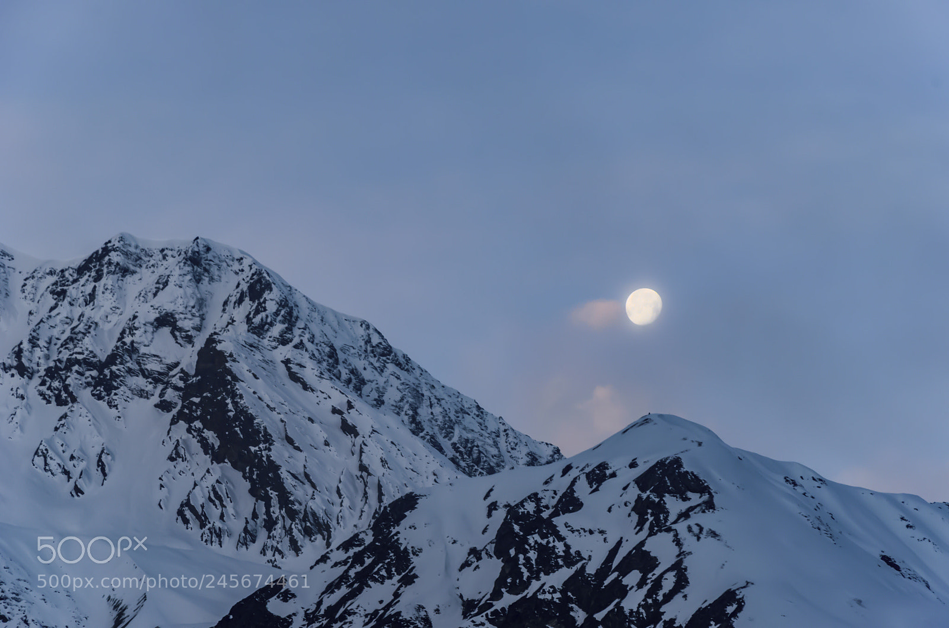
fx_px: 4142
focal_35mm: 158
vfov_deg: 8.7
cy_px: 314
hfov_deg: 13.1
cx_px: 474
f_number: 10
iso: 200
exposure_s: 1/100
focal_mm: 105
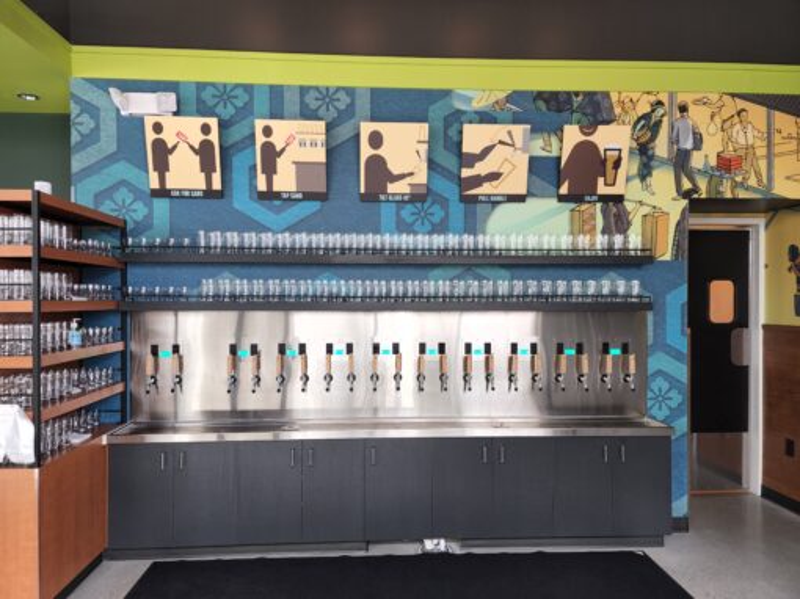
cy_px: 300
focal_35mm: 23
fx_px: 531
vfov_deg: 58.8
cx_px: 400
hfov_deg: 74.0
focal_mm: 6.4
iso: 160
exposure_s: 1/100
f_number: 1.8
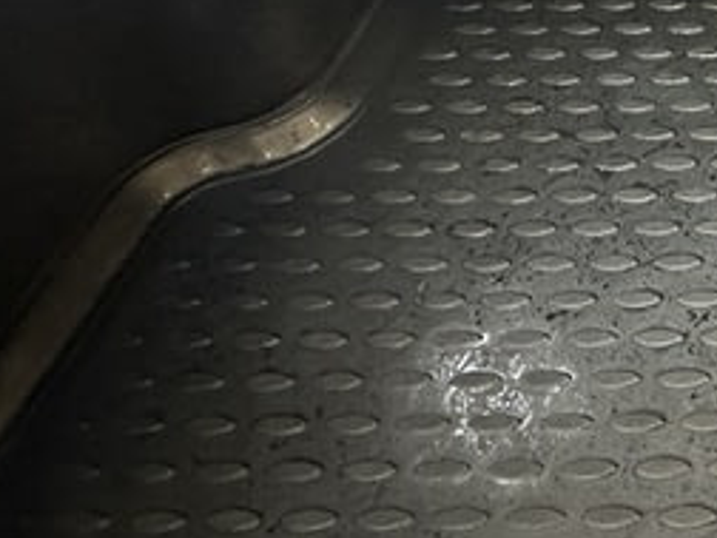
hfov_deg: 27.8
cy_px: 13
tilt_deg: -46.2
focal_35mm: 50
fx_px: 1036
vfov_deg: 27.6
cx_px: 1039
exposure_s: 1/25
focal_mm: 2.22
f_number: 2.2
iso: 1000
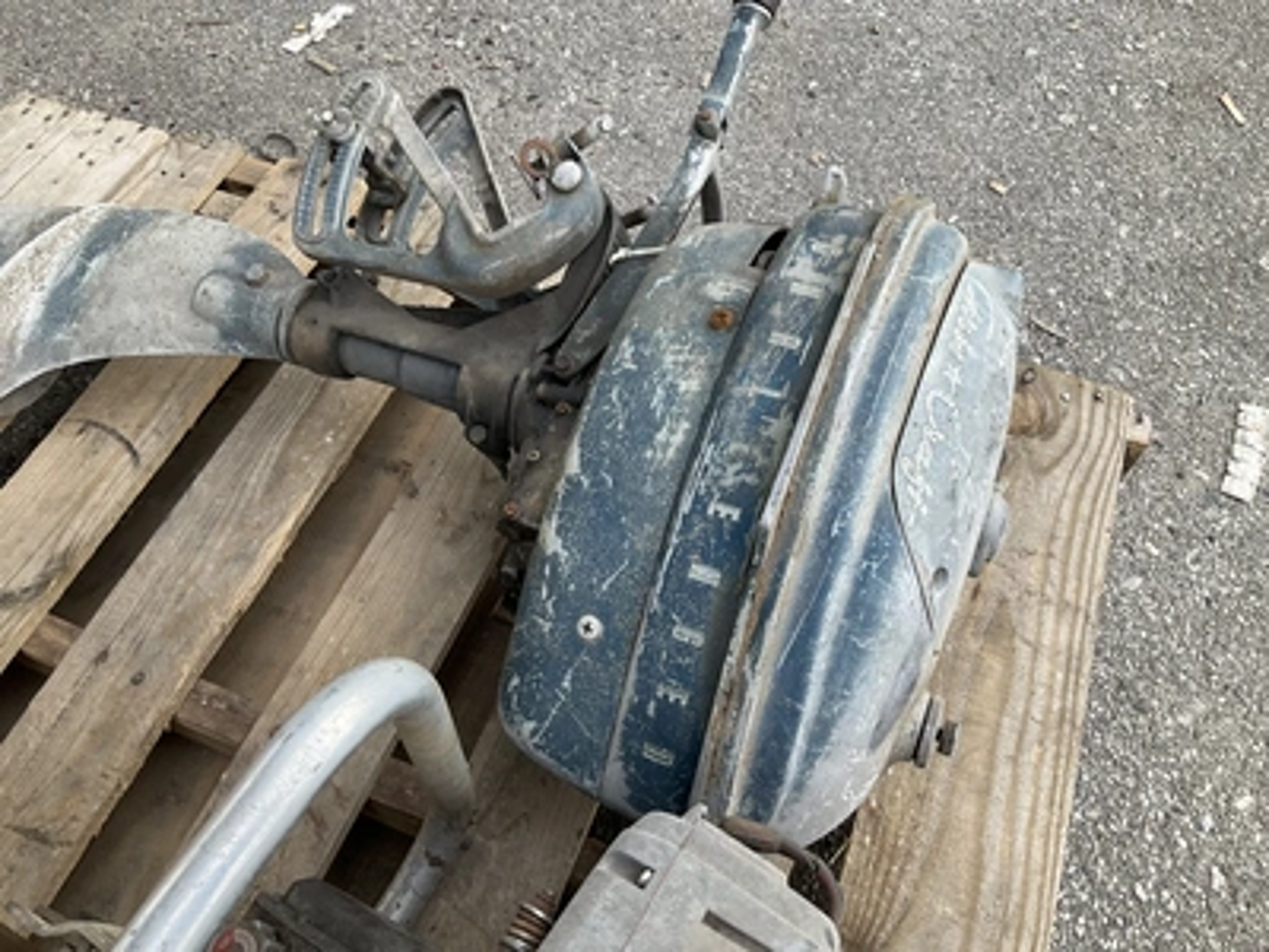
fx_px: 1063
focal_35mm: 29
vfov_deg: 48.2
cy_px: 476
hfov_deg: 61.7
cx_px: 634
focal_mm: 3
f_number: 1.8
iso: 20
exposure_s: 1/149
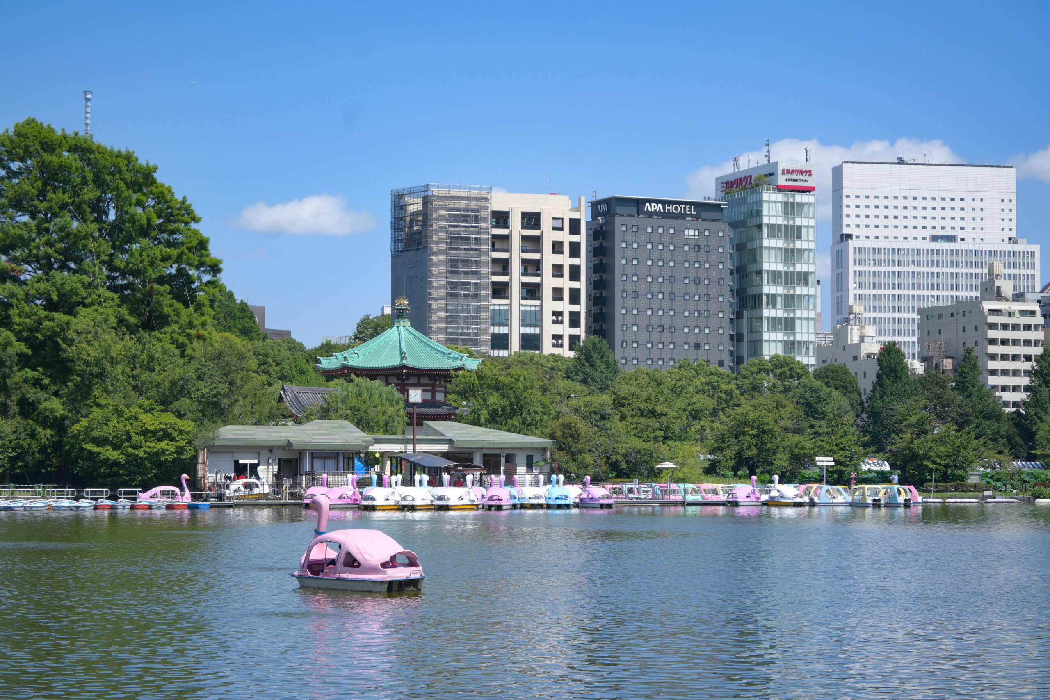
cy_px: 350
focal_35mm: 75
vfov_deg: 18.2
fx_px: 2187
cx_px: 525
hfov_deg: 27.0
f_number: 6.3
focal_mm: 50
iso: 100
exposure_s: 1/400
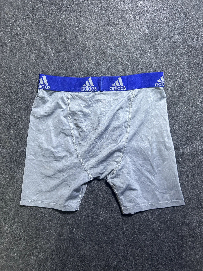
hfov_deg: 53.1
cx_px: 102
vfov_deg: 67.3
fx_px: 203
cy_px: 136
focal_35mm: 26
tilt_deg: -67.7
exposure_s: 1/50
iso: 400
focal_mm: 5.7
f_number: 1.5
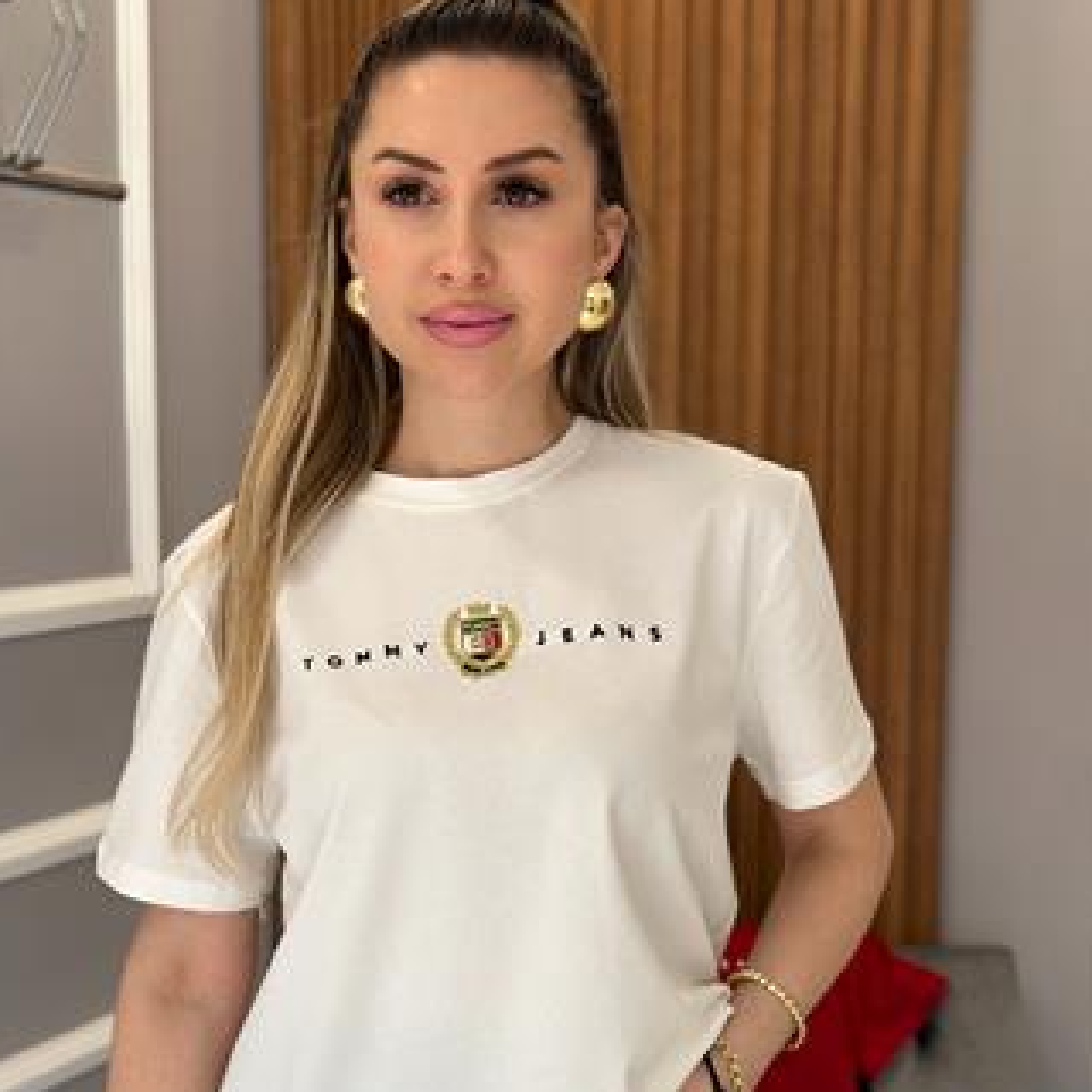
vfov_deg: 24.8
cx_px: 468
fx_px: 2463
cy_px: 768
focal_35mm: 69
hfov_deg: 25.0
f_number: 1.78
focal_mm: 6.86
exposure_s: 1/144
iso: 64
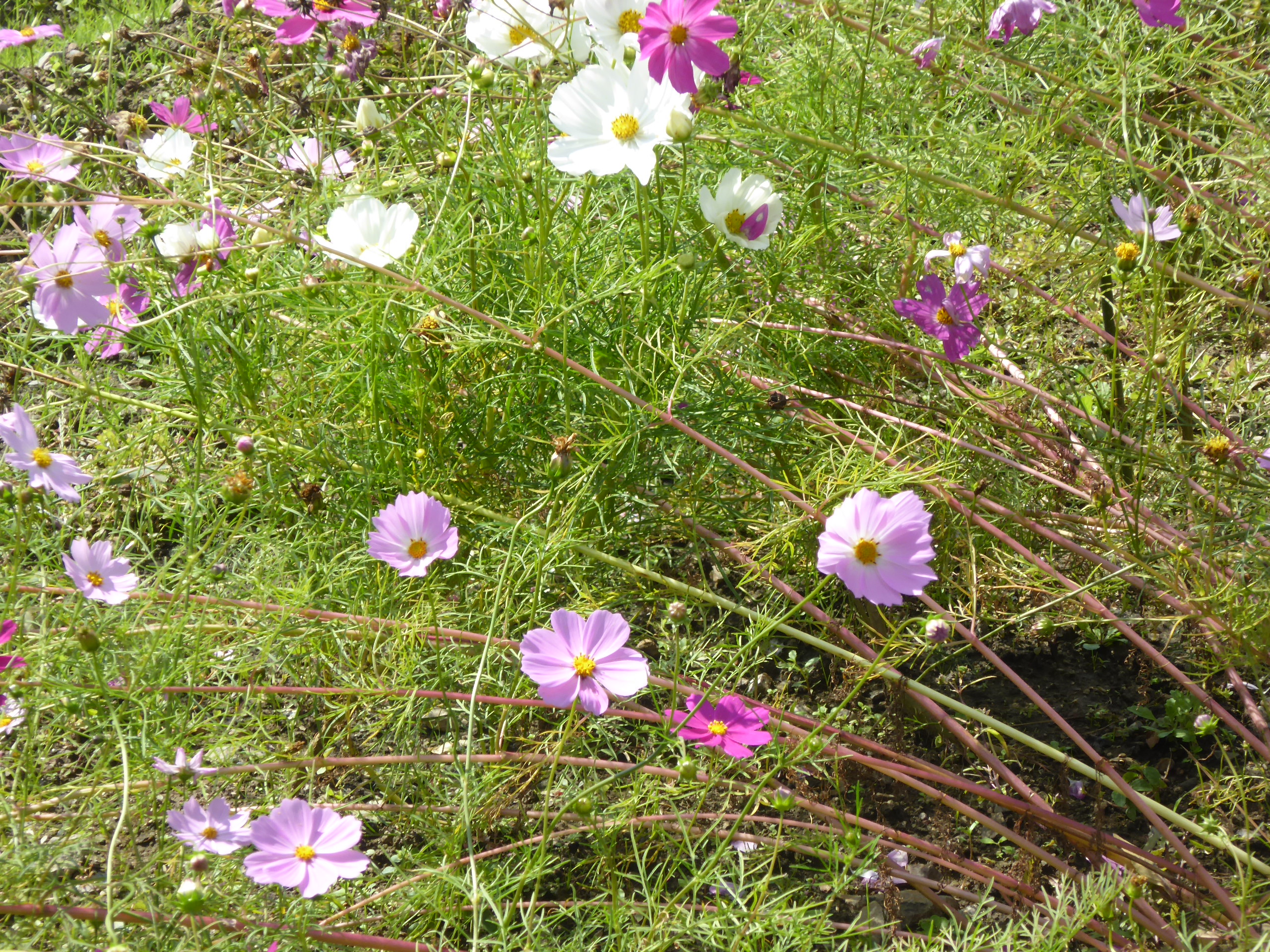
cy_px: 476
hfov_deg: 11.8
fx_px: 6164
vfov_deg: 8.8
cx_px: 635
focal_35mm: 168
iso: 160
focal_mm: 27.1
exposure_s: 1/320
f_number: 5.4
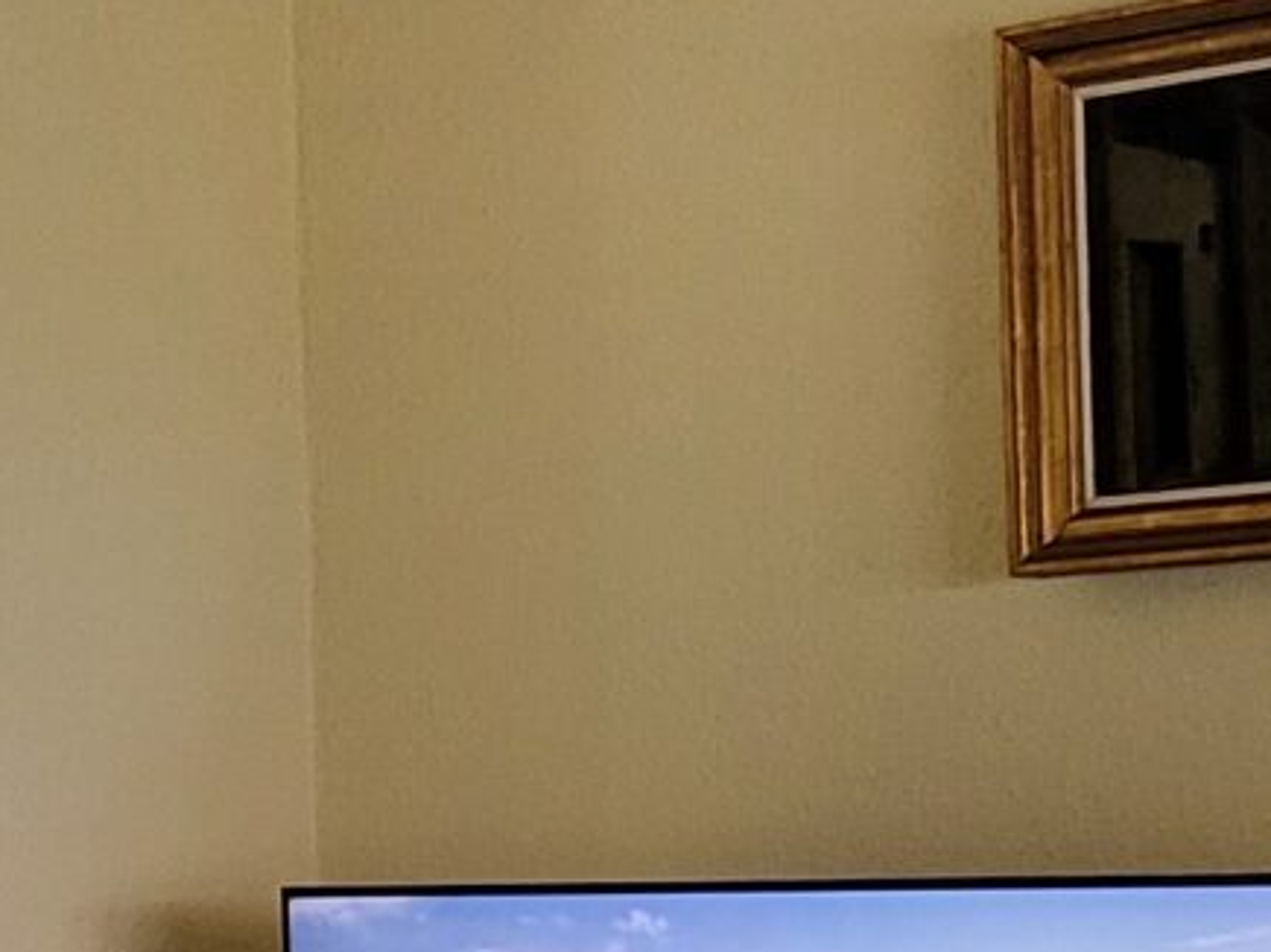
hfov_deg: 12.9
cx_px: 365
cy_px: 1206
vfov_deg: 9.5
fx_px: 5616
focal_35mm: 153
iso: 400
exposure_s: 1/50
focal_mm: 5.4
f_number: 1.8
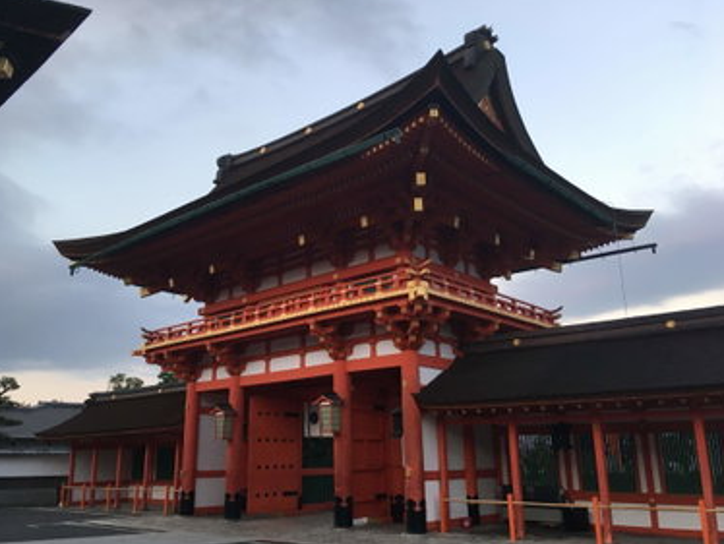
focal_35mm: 31
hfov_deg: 58.3
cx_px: 348
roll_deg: +0.4
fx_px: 649
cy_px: 281
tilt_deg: +15.4
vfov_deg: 45.5
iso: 25
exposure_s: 1/30
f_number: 2.2
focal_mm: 4.15
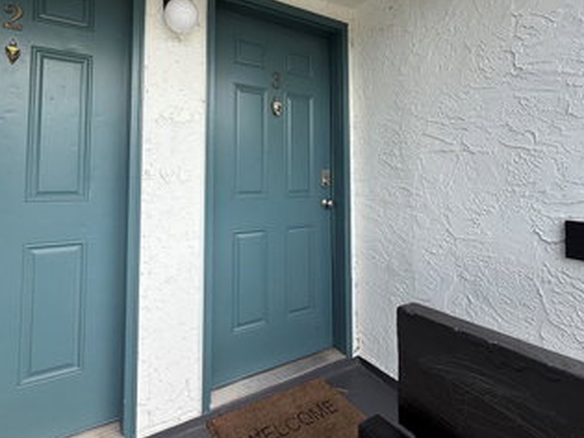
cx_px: 240
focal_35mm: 19
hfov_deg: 83.9
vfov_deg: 67.4
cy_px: 160
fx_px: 320
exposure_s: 1/349
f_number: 2.2
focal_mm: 2.22
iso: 50
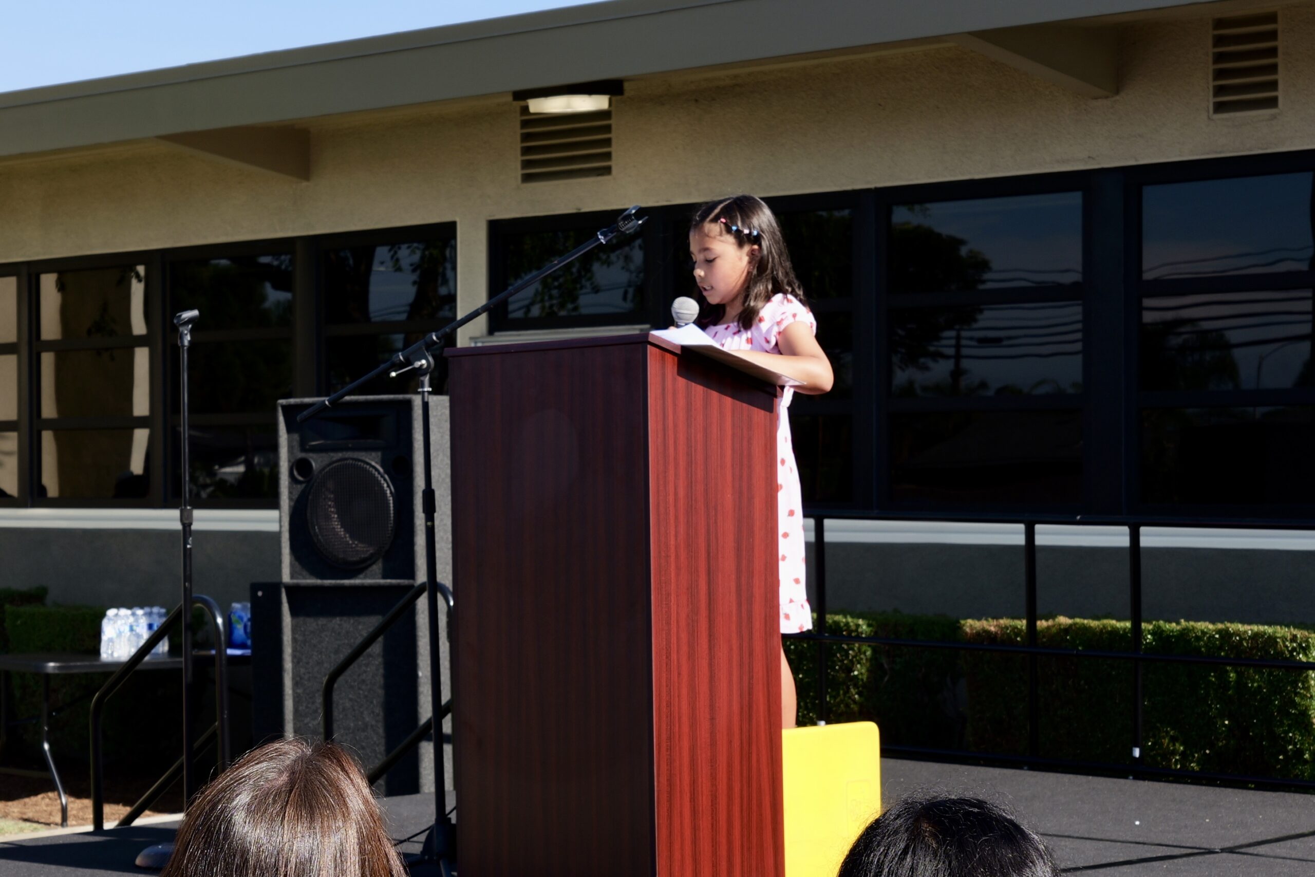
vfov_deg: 33.4
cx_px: 658
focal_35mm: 40
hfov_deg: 48.5
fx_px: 1461
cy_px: 438
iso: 100
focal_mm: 40
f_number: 8
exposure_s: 1/160
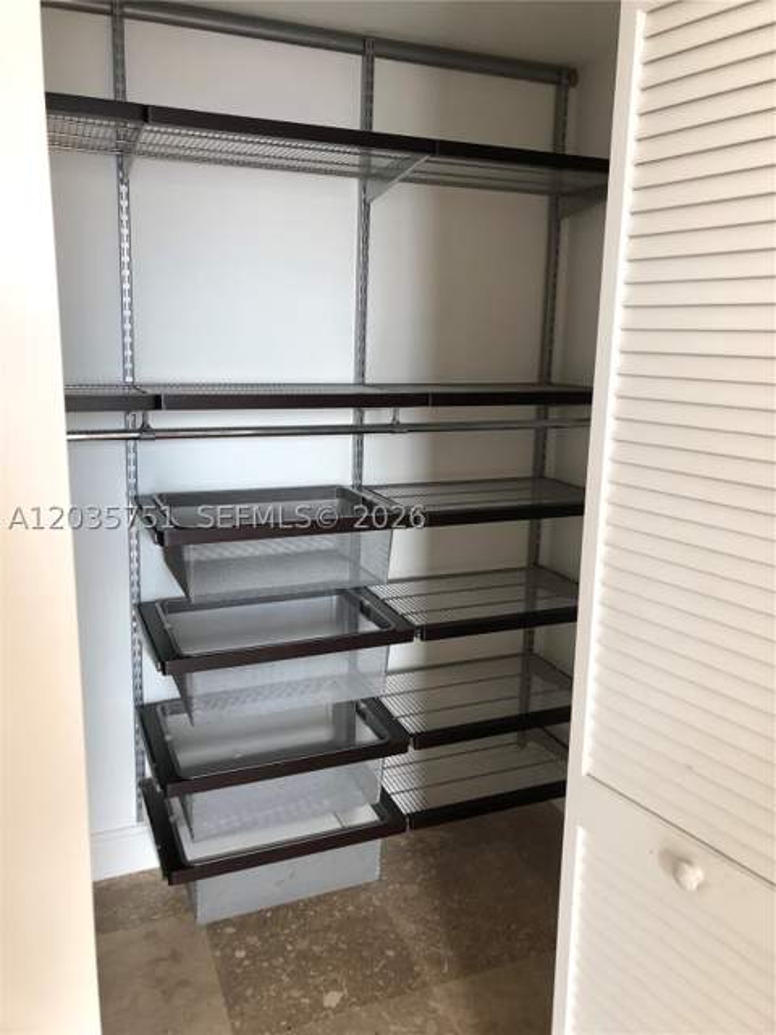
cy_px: 518
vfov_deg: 63.4
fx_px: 837
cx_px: 388
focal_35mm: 28
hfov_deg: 49.7
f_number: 1.8
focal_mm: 3.99
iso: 40
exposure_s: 1/20
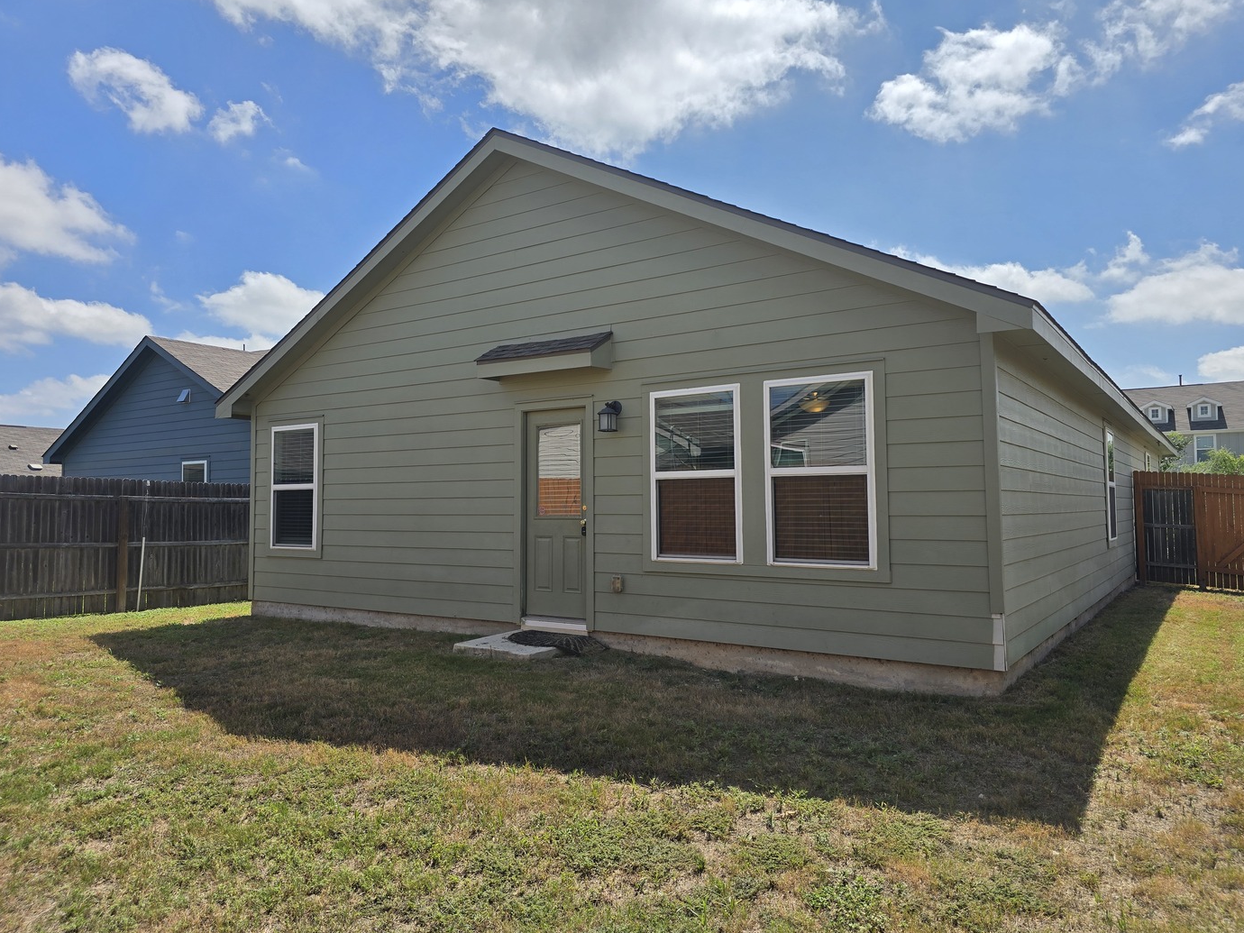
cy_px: 470
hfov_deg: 71.6
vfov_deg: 56.8
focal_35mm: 24
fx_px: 862
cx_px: 632
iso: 12
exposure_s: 1/1173
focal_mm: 6.3
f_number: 1.7
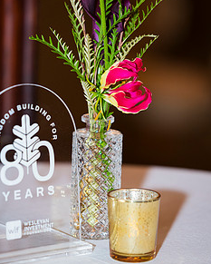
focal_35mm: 290
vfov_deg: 6.7
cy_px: 118
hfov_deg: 5.3
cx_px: 96
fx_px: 2263
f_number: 2.8
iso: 800
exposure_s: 1/125
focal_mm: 200
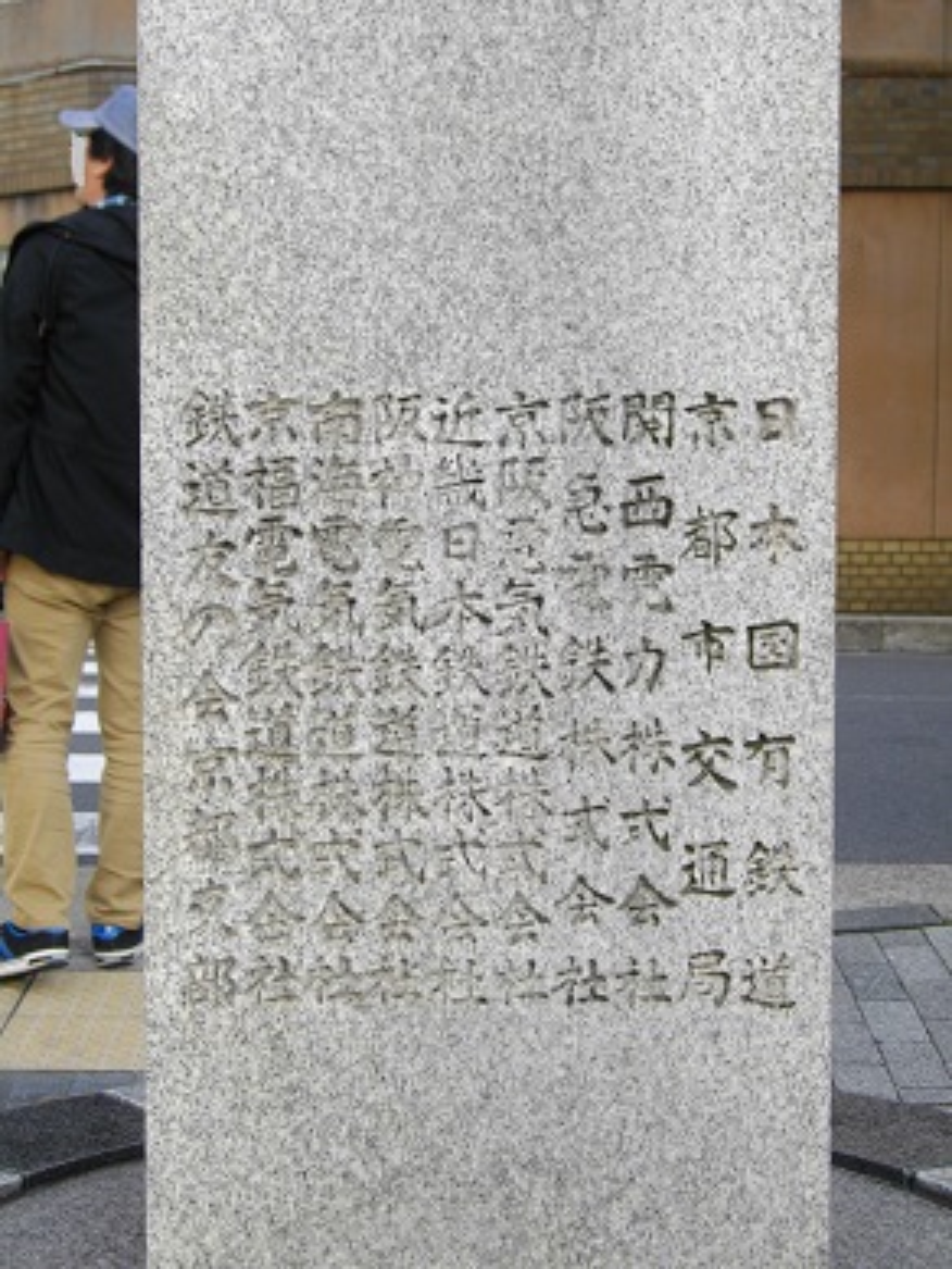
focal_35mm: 62
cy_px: 634
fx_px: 2272
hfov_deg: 23.7
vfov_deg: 31.2
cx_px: 476
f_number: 4.1
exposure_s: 1/160
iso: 100
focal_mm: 11
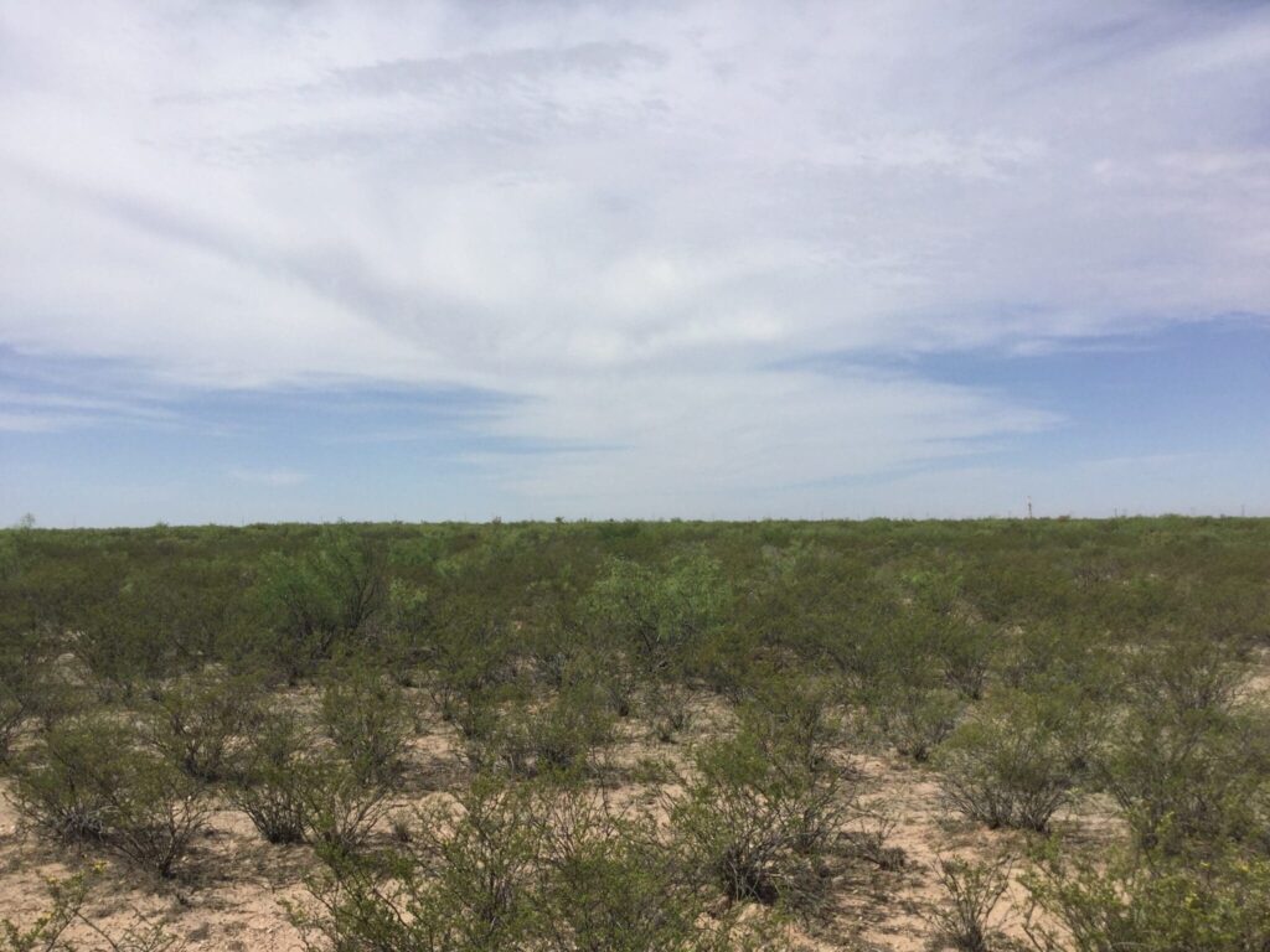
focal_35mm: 31
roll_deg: +0.3
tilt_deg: +1.1
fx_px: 1137
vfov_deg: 45.4
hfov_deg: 58.4
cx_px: 635
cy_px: 476
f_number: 2.4
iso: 25
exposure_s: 1/2469
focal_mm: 3.3
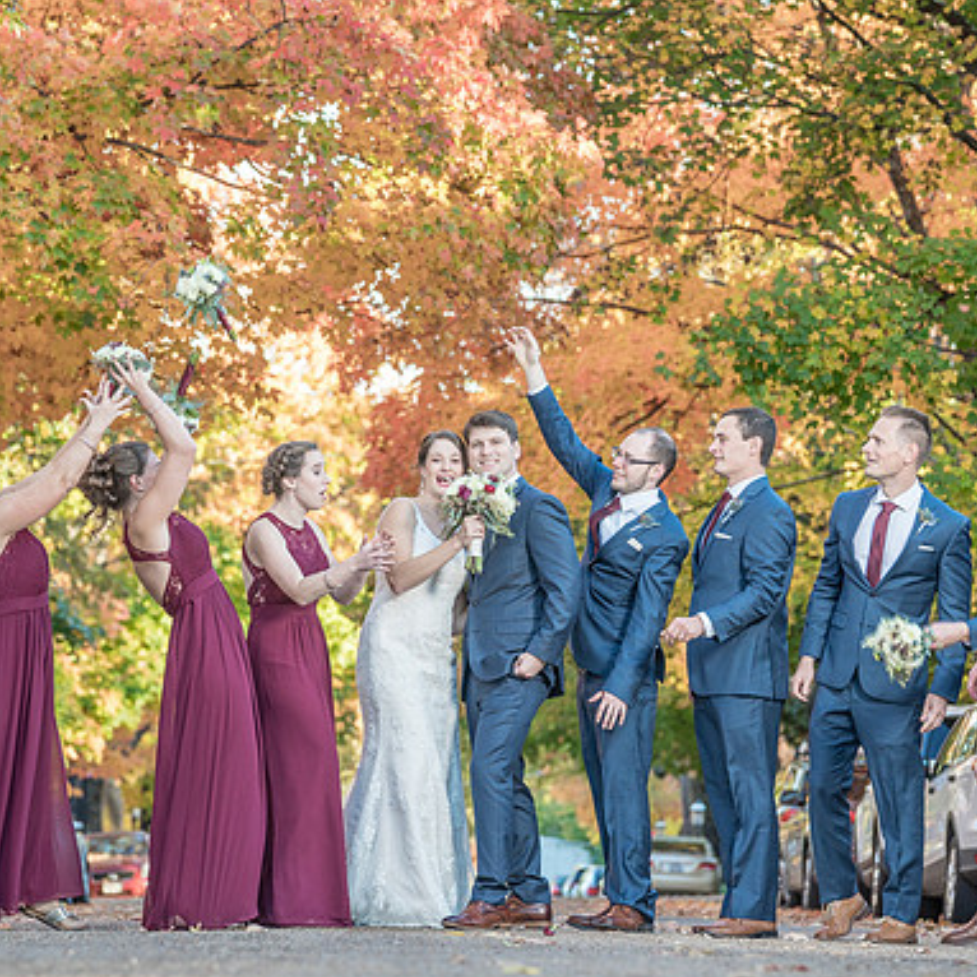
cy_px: 485
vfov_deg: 8.7
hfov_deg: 8.7
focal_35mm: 202
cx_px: 440
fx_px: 6450
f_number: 5.6
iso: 800
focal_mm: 147
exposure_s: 1/250
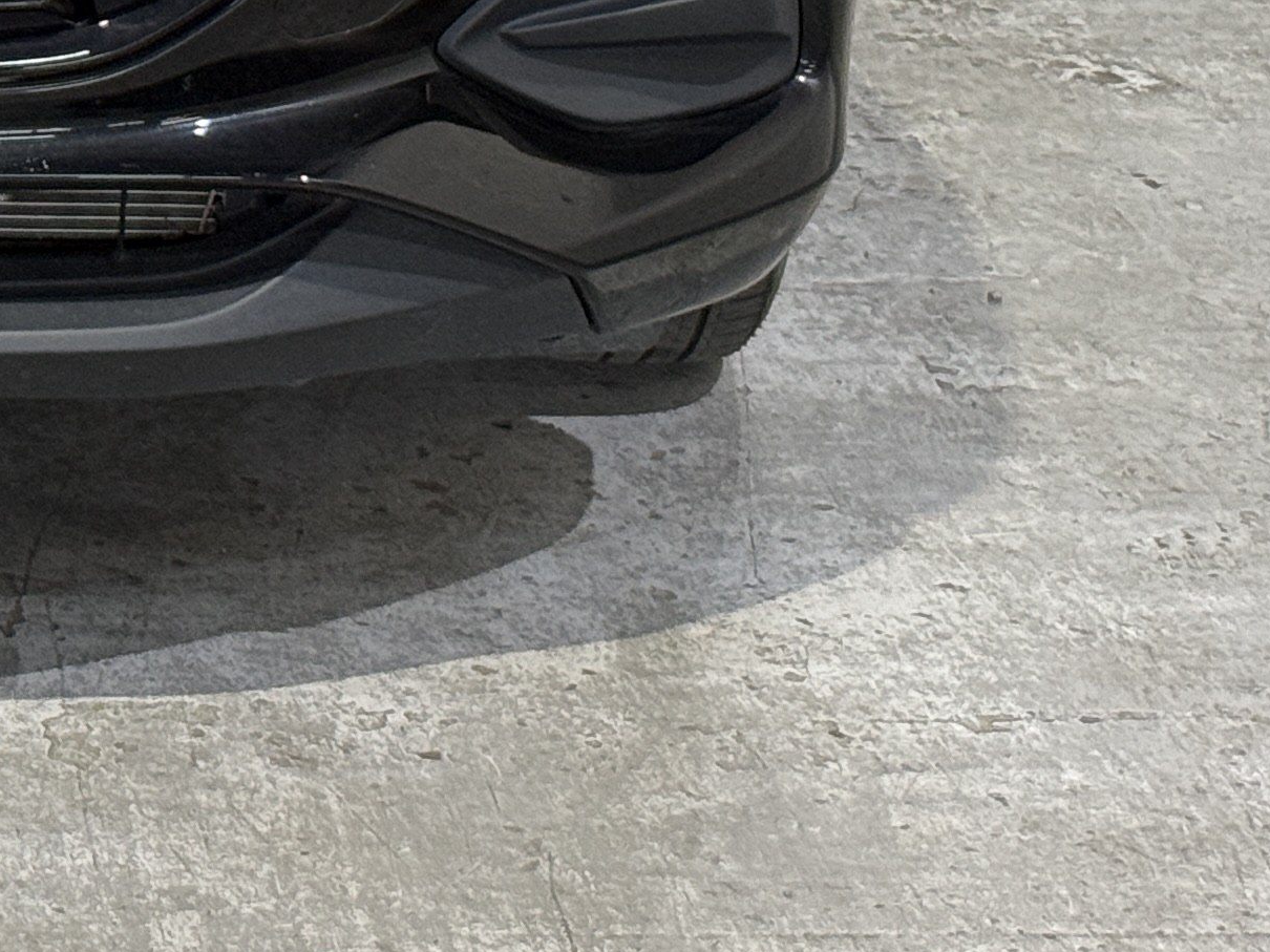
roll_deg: -0.1
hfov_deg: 11.9
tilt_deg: -9.1
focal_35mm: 160
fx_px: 5869
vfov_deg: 9.0
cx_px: -489
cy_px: -597
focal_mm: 6.76
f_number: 1.78
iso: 125
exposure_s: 1/60
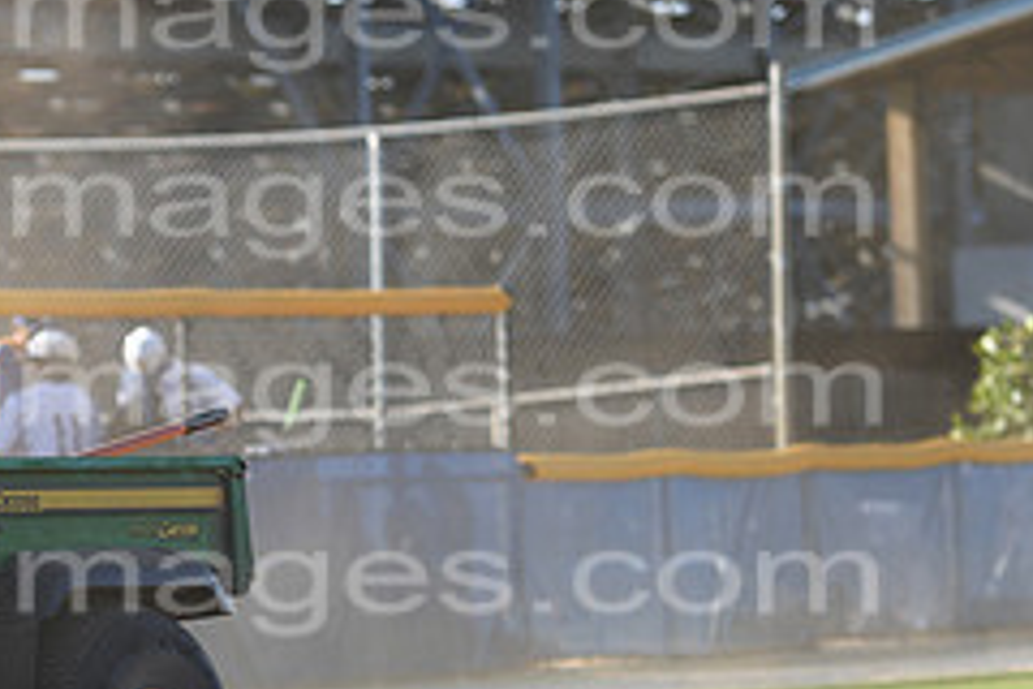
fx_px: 10616
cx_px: -86
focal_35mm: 370
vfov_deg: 3.7
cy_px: 489
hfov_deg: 5.6
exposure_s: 1/800
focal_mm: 102
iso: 100
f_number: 2.8
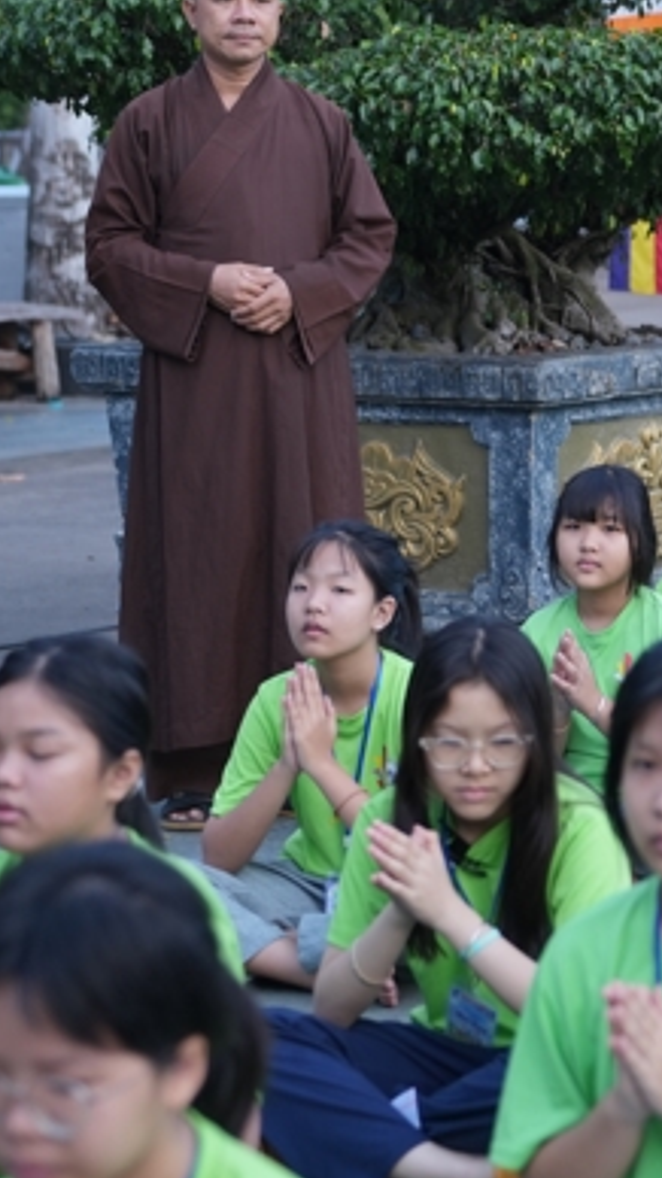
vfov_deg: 16.6
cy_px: 322
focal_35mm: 129
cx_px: 843
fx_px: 4029
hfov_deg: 9.2
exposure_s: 1/100
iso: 250
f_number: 2.5
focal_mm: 49
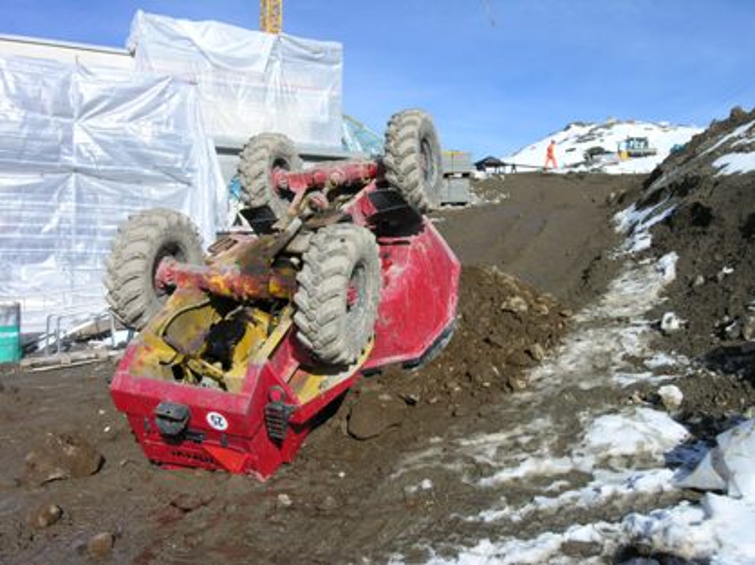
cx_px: 378
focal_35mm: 32
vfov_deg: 44.1
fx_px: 698
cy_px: 282
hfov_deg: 56.8
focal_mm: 8.1
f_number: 7.2
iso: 50
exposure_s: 1/252
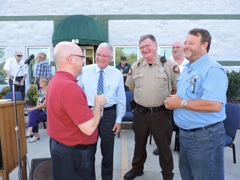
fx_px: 166
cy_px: 90
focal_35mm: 24
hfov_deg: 71.6
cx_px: 120
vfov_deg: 56.8
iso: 100
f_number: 3
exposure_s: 1/100
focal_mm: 4.3
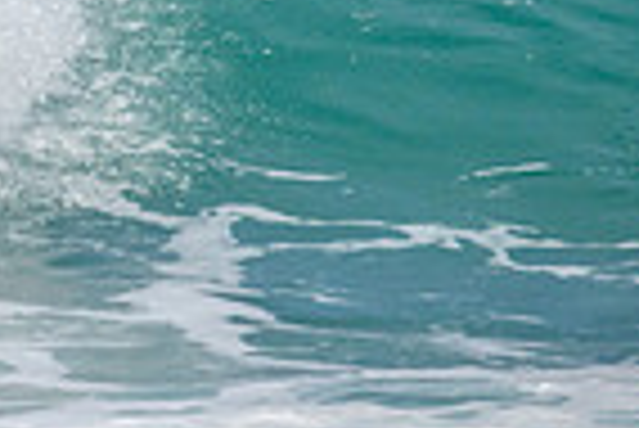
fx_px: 57888
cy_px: -101
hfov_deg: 0.6
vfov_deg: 0.4
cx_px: -508
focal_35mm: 3258
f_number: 11
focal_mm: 800
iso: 640
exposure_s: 1/2000
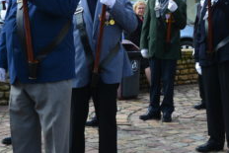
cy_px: -3
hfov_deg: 21.8
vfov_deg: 14.5
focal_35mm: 93
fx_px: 592
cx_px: 159
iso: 180
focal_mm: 24
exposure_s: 1/125
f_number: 11
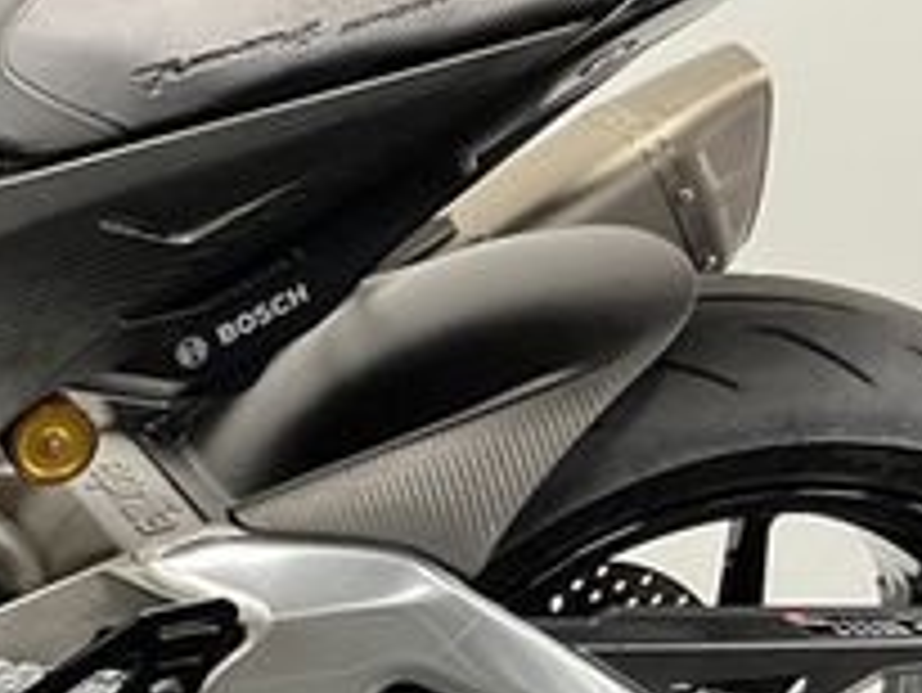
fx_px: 2159
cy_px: 423
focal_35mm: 81
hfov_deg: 20.4
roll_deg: -0.7
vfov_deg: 18.2
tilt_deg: -14.0
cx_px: -486
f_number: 1.6
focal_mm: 5.1
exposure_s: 1/50
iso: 400
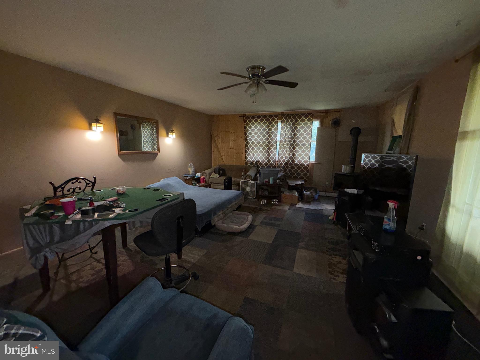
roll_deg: -0.6
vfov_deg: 85.7
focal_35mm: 14
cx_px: 240
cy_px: 180
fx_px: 194
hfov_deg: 102.1
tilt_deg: -9.7
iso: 200
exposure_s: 1/60
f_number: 2.2
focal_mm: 2.22
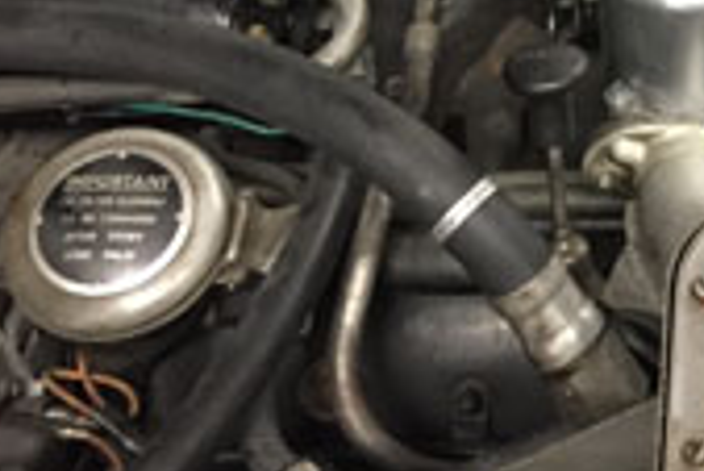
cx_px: 833
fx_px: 1566
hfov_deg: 23.3
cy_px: -138
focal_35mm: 80
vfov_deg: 16.2
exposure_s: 1/33
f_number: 2.2
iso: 250
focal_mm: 4.15
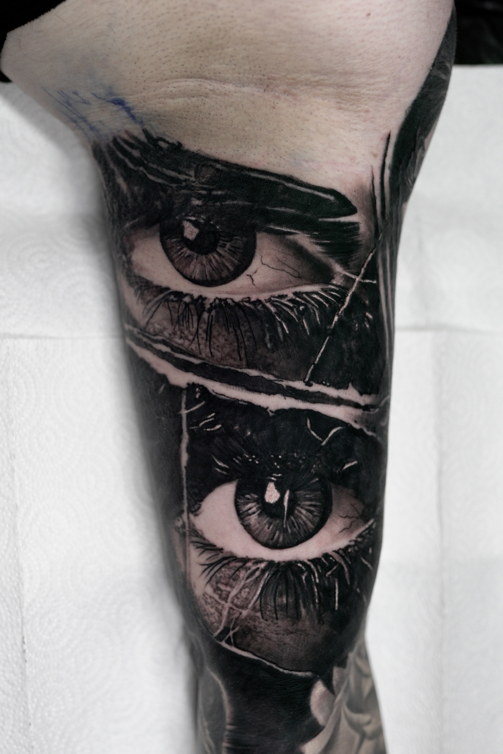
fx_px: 733
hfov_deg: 37.9
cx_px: 252
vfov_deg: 54.4
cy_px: 377
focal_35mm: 35
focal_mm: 35
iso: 500
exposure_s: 1/80
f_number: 2
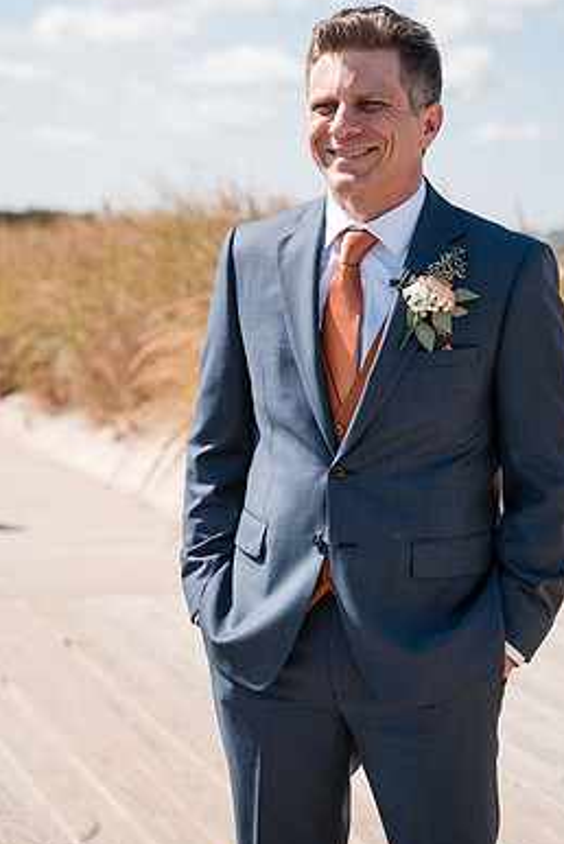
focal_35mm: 85
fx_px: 1994
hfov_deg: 16.1
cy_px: 387
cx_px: 326
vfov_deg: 23.9
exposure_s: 1/3200
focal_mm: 73
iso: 400
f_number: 4.5
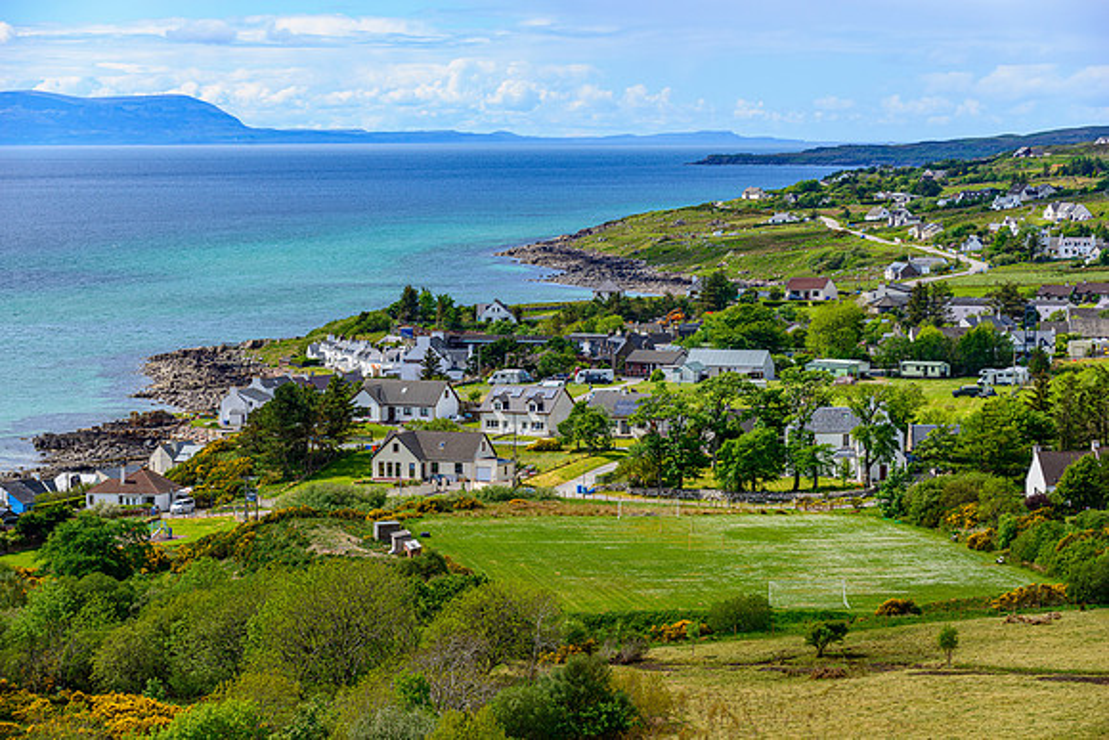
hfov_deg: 17.6
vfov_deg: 11.8
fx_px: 3574
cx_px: 554
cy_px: 370
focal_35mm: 116
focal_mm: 116
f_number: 7.1
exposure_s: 1/500
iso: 180
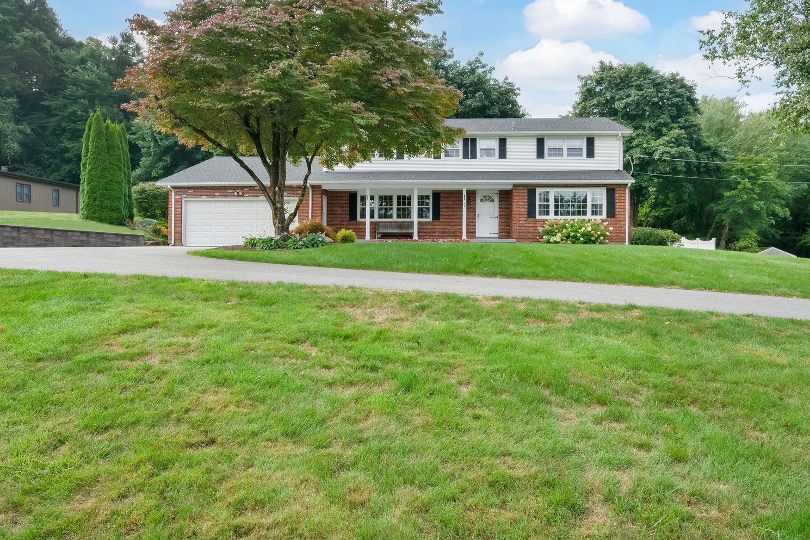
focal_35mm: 22
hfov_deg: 78.5
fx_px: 495
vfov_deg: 56.7
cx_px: 425
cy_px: 211
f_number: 10
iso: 800
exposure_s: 1/500
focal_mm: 16
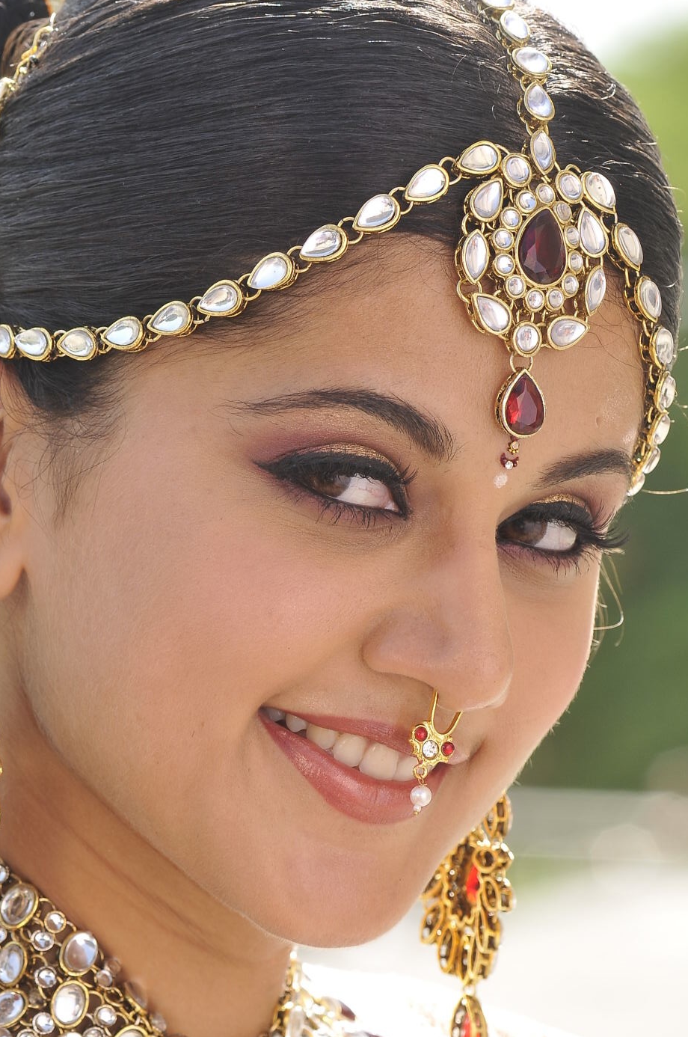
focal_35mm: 266
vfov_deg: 7.8
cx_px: 219
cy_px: 656
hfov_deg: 5.1
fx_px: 7648
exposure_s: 1/160
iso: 200
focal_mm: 120
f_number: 7.1
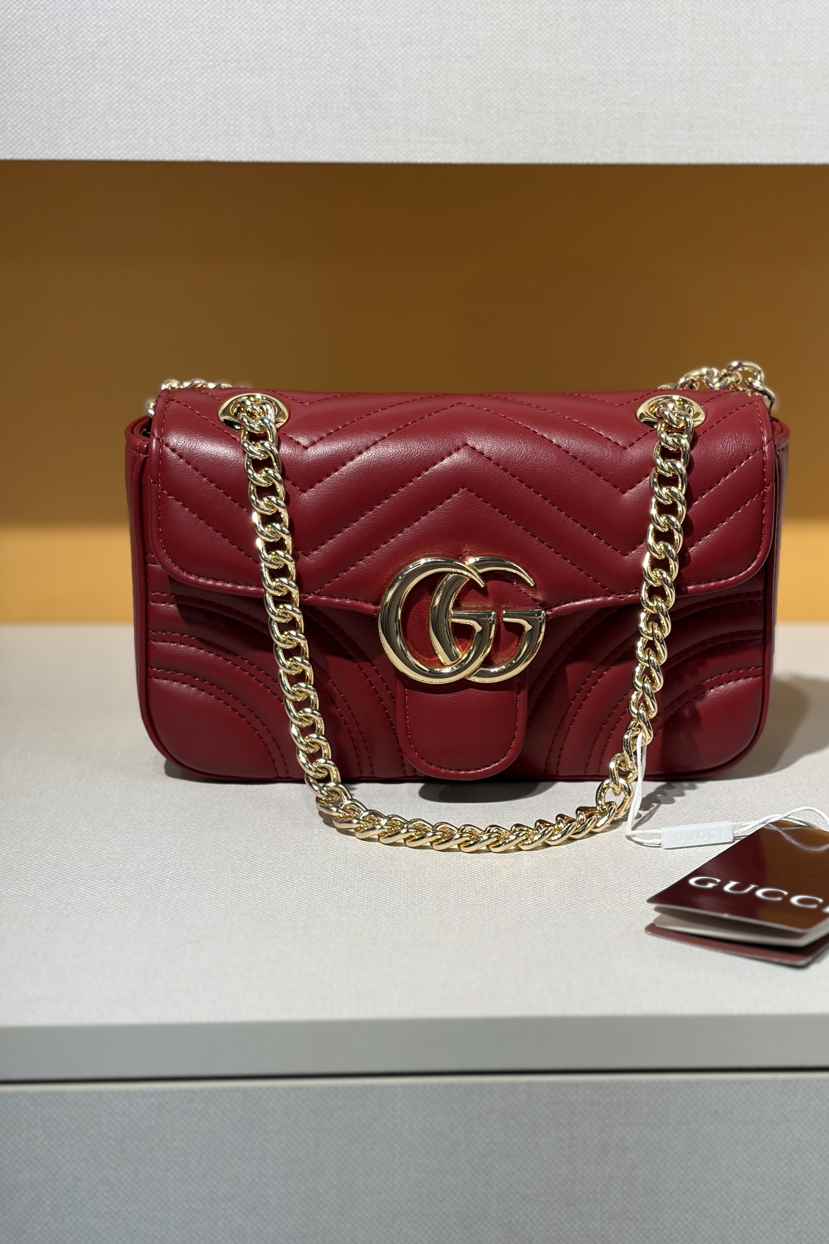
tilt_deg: -13.9
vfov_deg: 36.2
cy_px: 624
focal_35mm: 55
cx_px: 470
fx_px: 1900
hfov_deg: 24.6
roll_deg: -0.2
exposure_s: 1/100
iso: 32
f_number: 1.6
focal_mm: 5.96
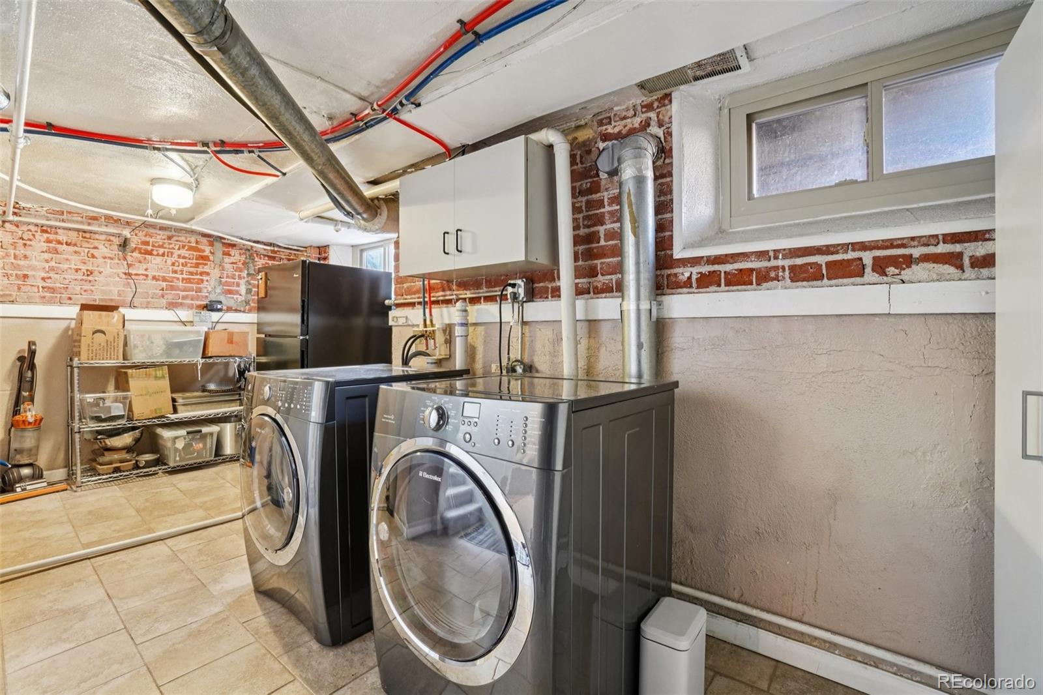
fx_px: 434
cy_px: 348
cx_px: 522
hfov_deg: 100.4
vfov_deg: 77.3
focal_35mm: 15
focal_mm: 10
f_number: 8
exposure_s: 1/2
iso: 400
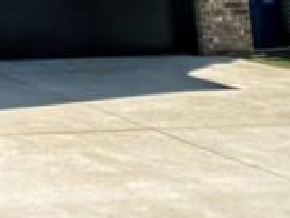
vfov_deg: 10.2
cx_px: -358
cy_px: -134
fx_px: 1173
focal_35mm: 140
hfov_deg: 11.9
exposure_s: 1/5814
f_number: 1.78
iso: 80
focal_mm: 6.76
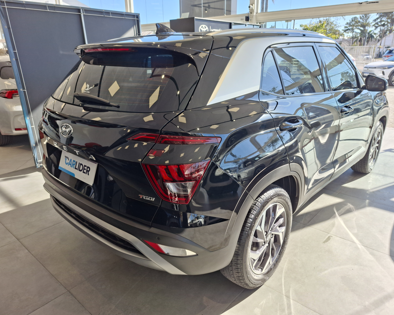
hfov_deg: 70.3
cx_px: 197
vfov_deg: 58.8
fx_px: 280
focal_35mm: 24
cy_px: 158
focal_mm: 5.54
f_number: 1.8
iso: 50
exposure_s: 1/207
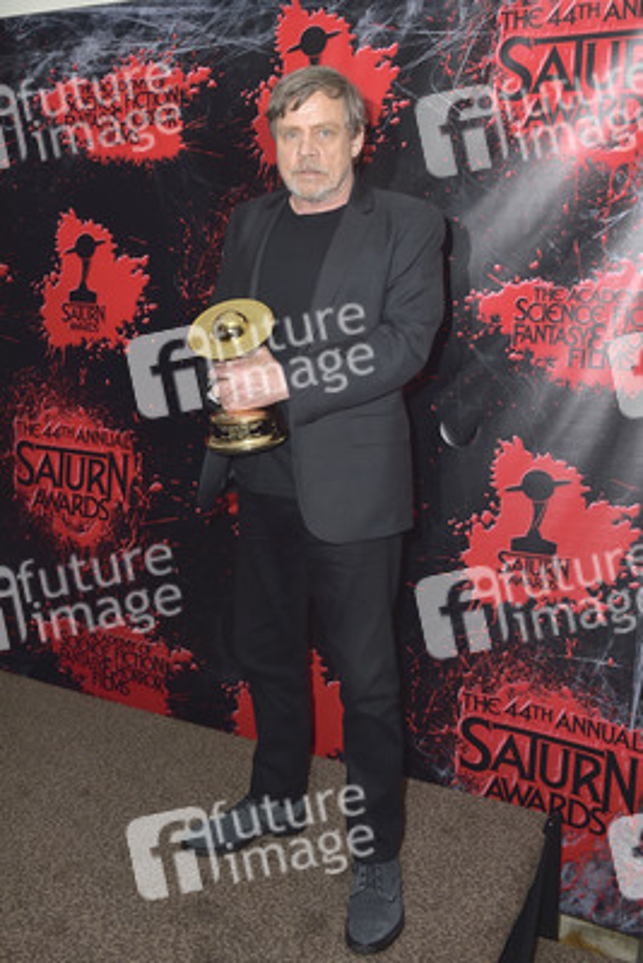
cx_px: 322
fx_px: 830
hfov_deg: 42.4
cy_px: 482
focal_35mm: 31
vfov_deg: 60.3
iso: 250
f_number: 6.3
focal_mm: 31
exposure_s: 1/250
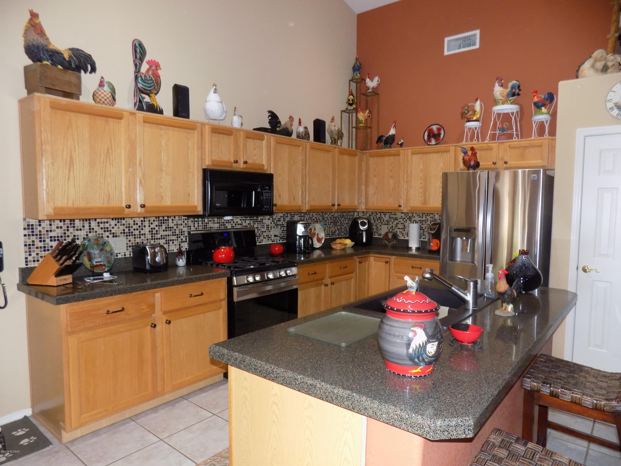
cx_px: 310
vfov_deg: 58.9
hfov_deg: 73.9
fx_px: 413
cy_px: 233
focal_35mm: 23
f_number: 3.1
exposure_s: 1/30
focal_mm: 4
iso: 280
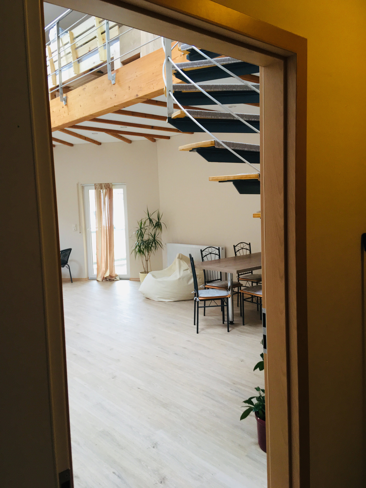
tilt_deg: -6.5
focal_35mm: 29
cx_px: 183
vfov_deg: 61.7
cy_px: 244
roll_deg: +2.3
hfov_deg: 48.2
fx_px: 409
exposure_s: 1/33
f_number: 2.2
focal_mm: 4.15
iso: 80
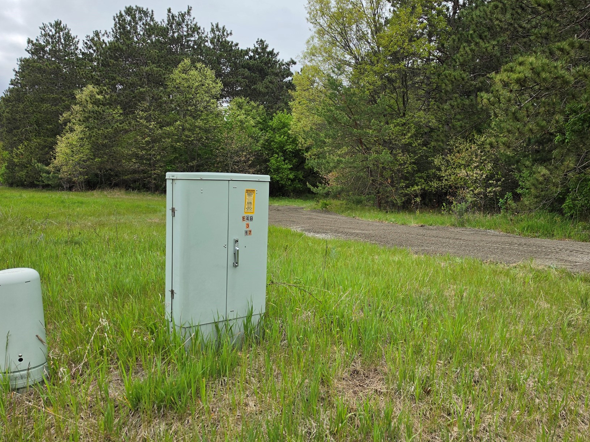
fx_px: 494
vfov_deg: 48.2
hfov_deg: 61.4
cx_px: 336
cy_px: 202
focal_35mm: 29
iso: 64
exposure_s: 1/6352
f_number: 1.4
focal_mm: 6.5
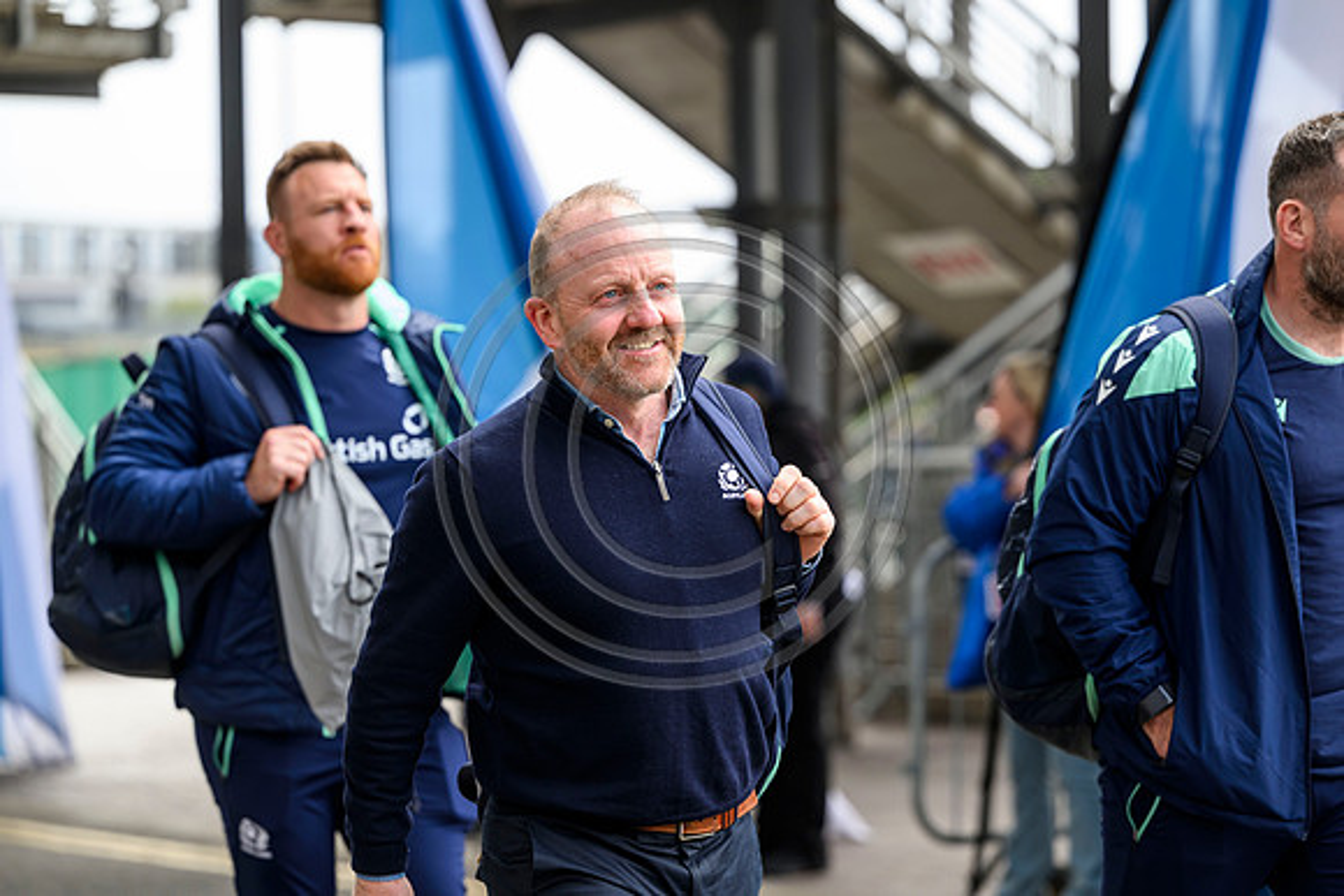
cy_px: 448
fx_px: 4107
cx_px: 672
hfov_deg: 18.6
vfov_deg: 12.5
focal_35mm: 110
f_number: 3.2
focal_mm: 110
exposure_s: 1/640
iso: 500
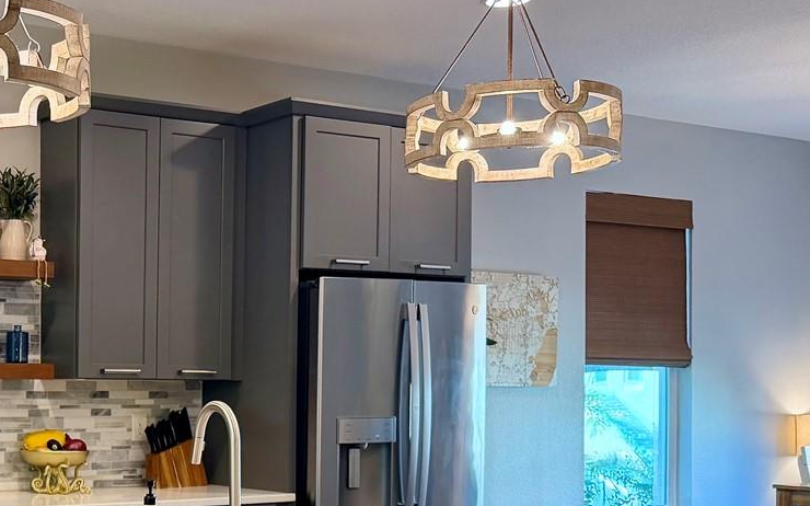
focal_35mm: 55
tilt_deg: -7.3
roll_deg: -0.8
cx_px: 3
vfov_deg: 22.2
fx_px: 1214
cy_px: 557
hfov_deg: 33.8
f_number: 1.78
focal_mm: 6.76
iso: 200
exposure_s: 1/60
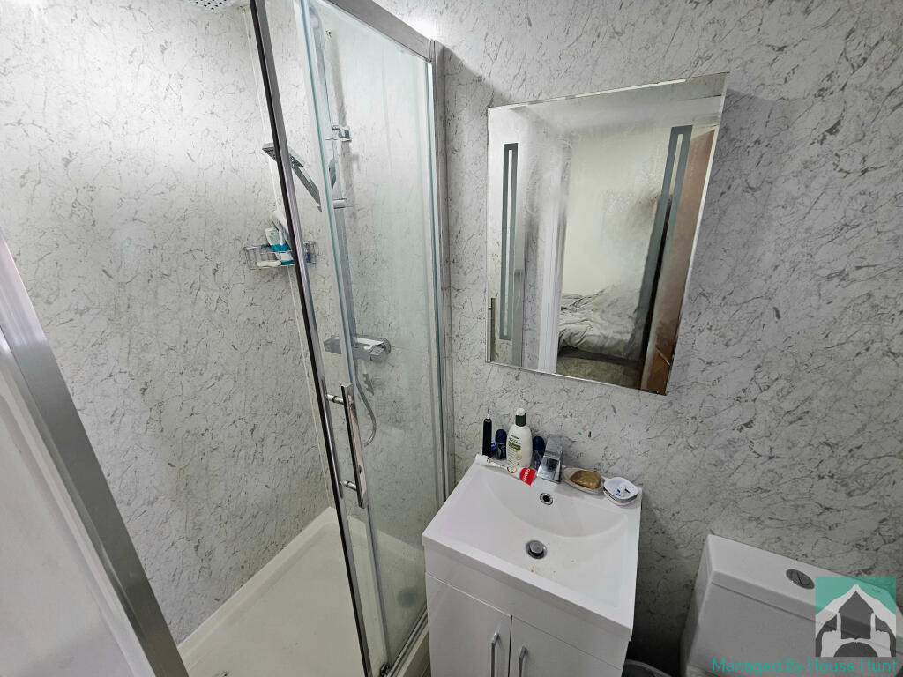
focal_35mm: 13
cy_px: 338
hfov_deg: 106.2
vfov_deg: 89.9
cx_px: 452
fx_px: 339
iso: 160
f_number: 2.2
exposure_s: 1/50
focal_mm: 2.2
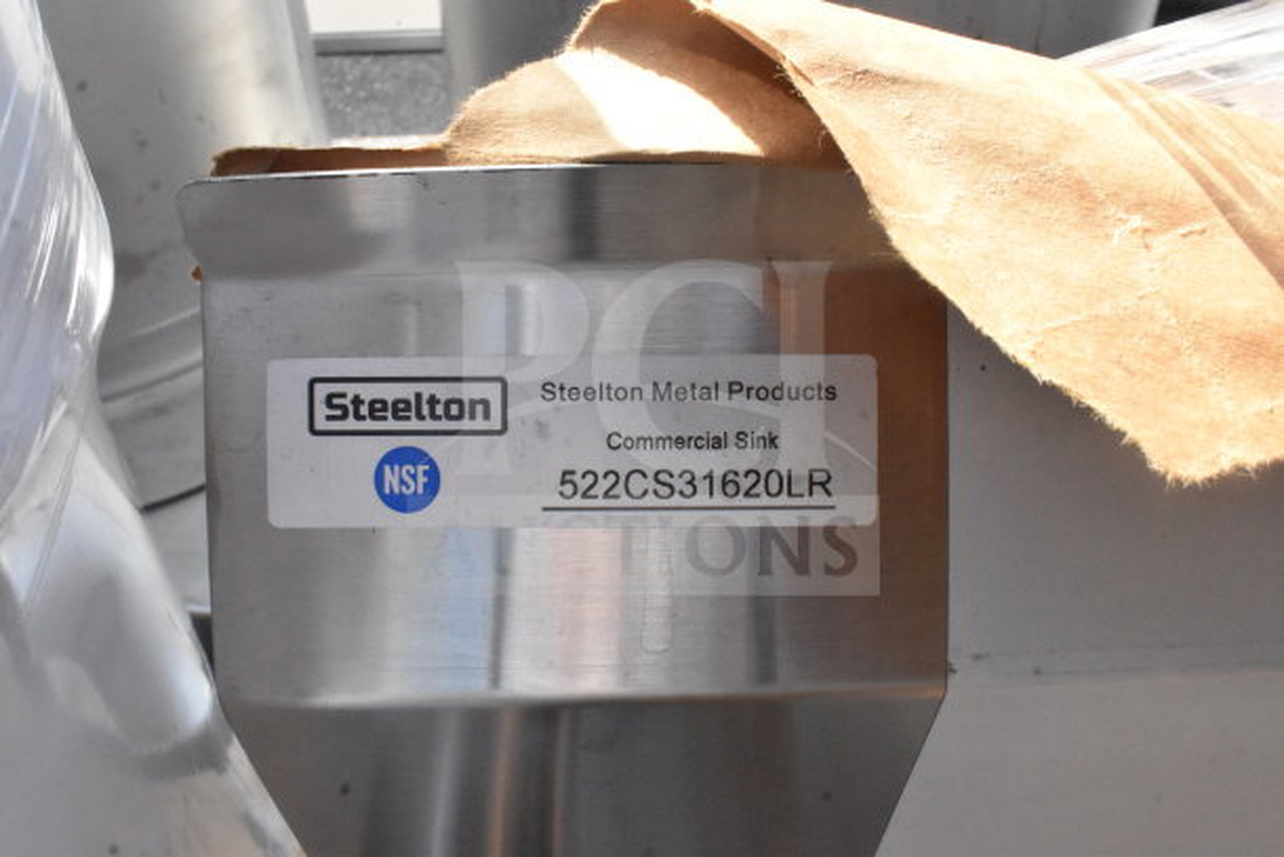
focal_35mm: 30
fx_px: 1070
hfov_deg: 61.9
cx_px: 642
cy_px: 428
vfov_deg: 43.6
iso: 6400
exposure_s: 1/1000
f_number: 20
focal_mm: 20
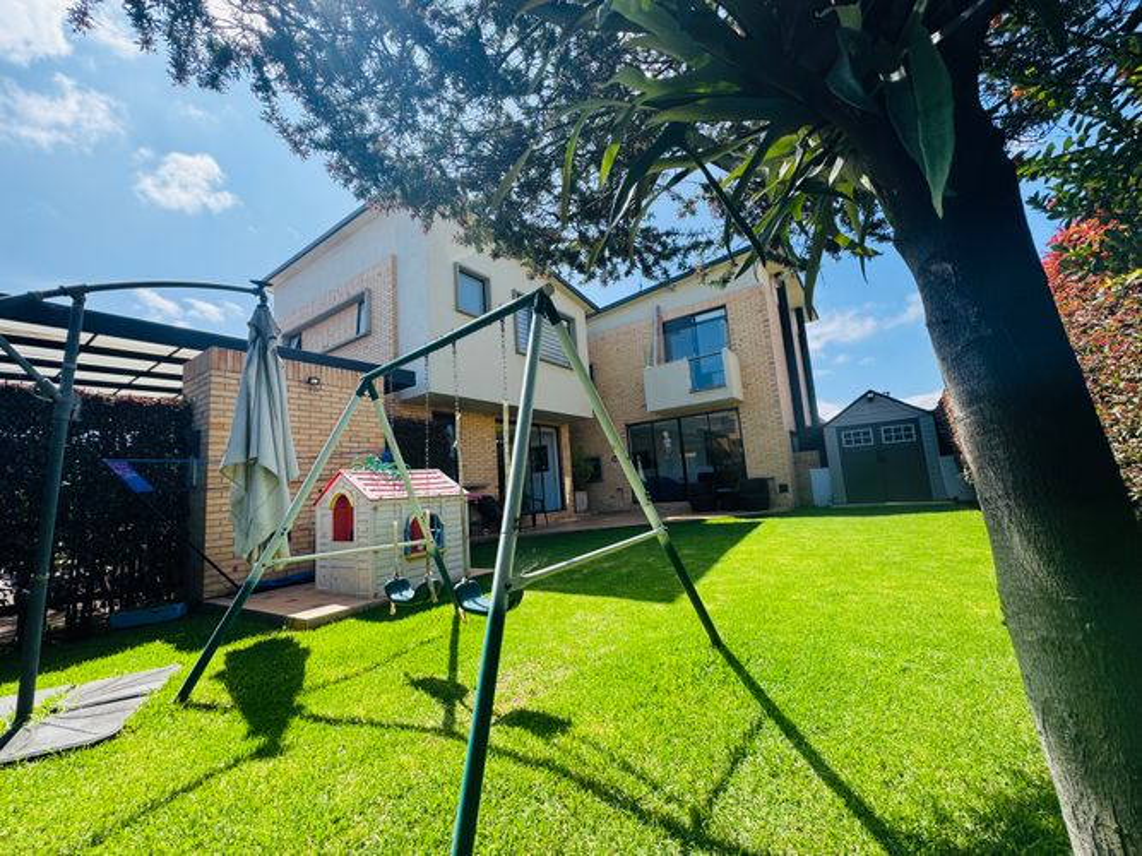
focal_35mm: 14
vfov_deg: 85.7
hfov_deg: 102.1
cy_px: 428
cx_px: 571
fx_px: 462
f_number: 2.2
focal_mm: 2.22
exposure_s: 1/681
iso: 40
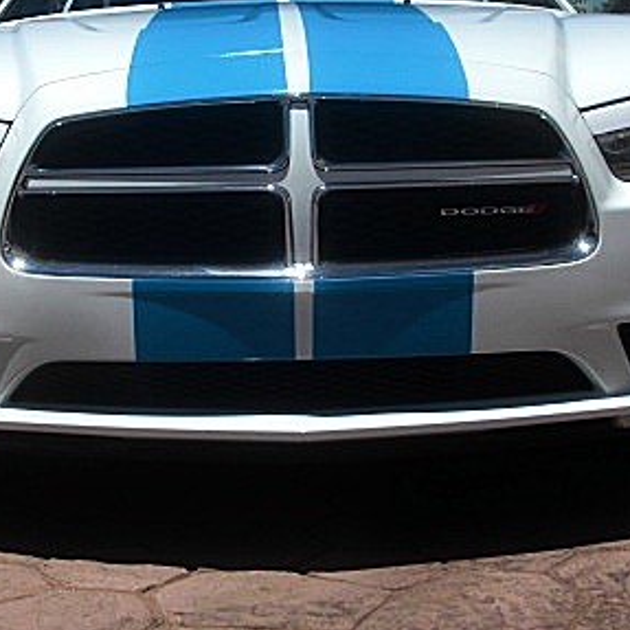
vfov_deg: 24.3
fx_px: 1462
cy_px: 244
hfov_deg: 24.3
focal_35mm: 71
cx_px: 255
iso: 50
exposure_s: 1/200
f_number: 7.9
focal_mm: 6.3
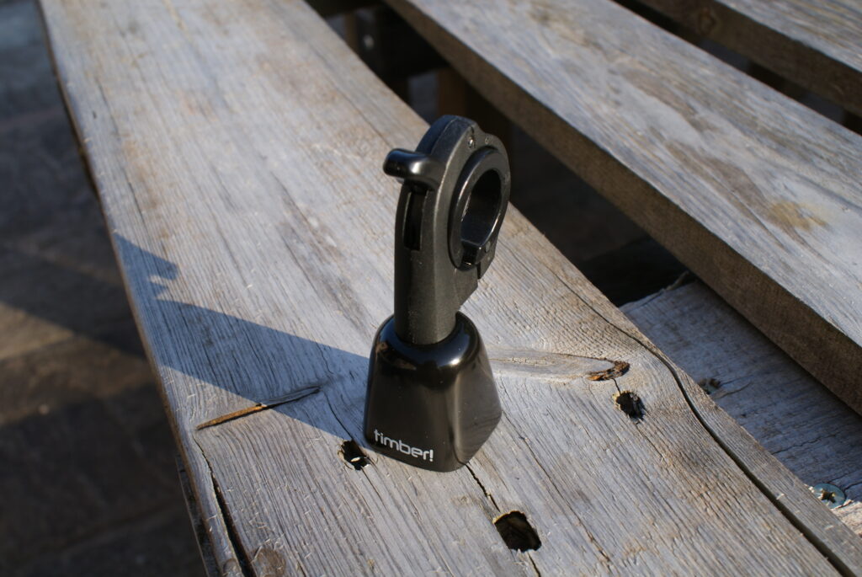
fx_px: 935
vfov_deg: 34.3
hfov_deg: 49.5
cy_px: 288
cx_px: 431
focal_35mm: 39
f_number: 9
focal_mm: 26
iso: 100
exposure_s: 1/60
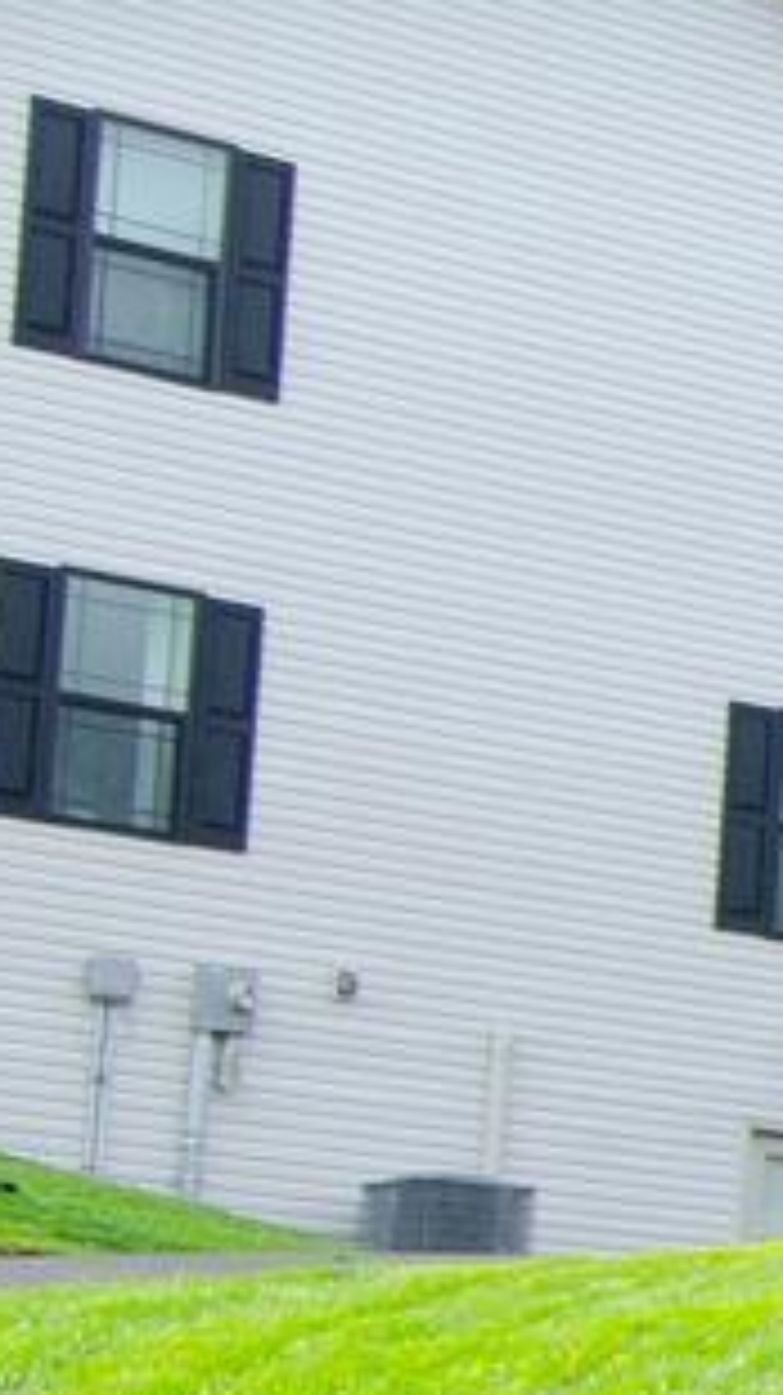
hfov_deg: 7.0
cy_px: 1130
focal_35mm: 155
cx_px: 2277
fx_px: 5747
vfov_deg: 13.8
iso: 100
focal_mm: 15
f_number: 7.1
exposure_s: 1/200
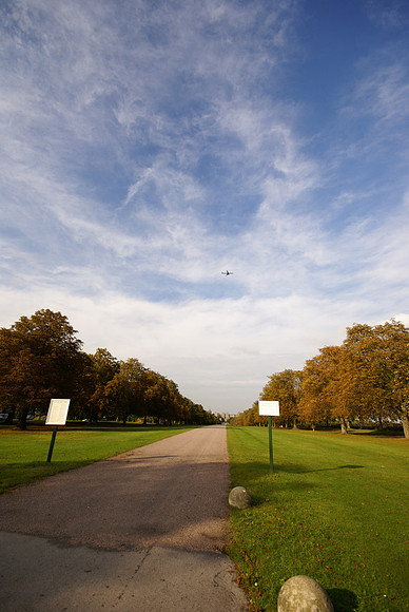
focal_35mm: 15
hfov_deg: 77.5
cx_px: 204
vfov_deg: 100.3
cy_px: 306
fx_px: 255
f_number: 8
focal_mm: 10
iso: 100
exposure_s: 1/60
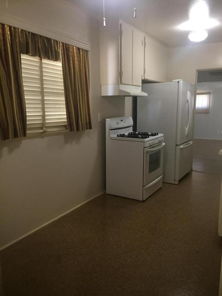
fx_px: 248
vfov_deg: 61.7
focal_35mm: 29
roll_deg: +0.3
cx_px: 111
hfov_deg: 48.2
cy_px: 148
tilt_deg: -9.7
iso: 250
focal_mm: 4.15
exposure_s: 1/33
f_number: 2.2
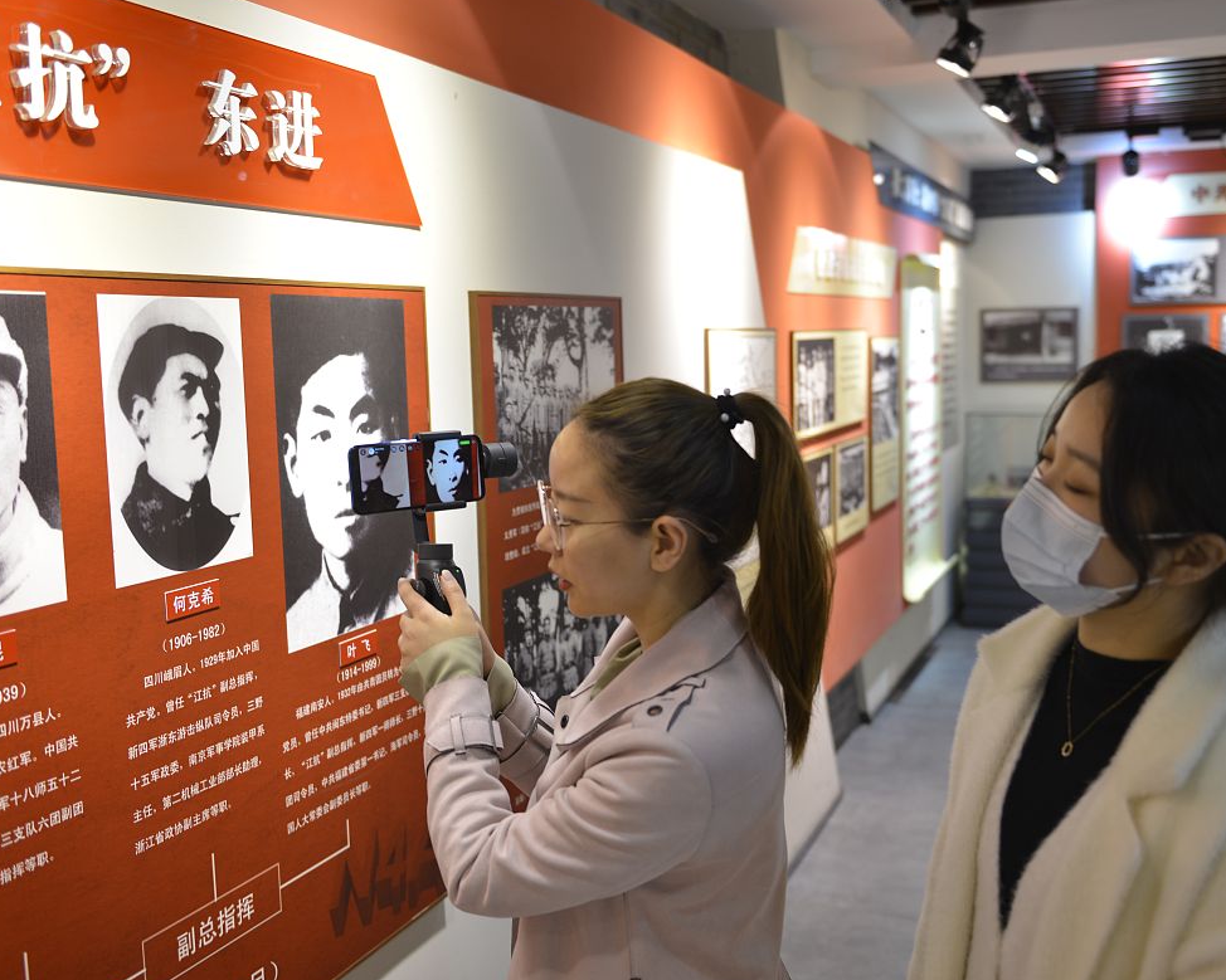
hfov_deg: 49.1
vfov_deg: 40.1
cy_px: 488
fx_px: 1342
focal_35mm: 37
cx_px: 621
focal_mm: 32
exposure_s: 1/30
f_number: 2.8
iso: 250
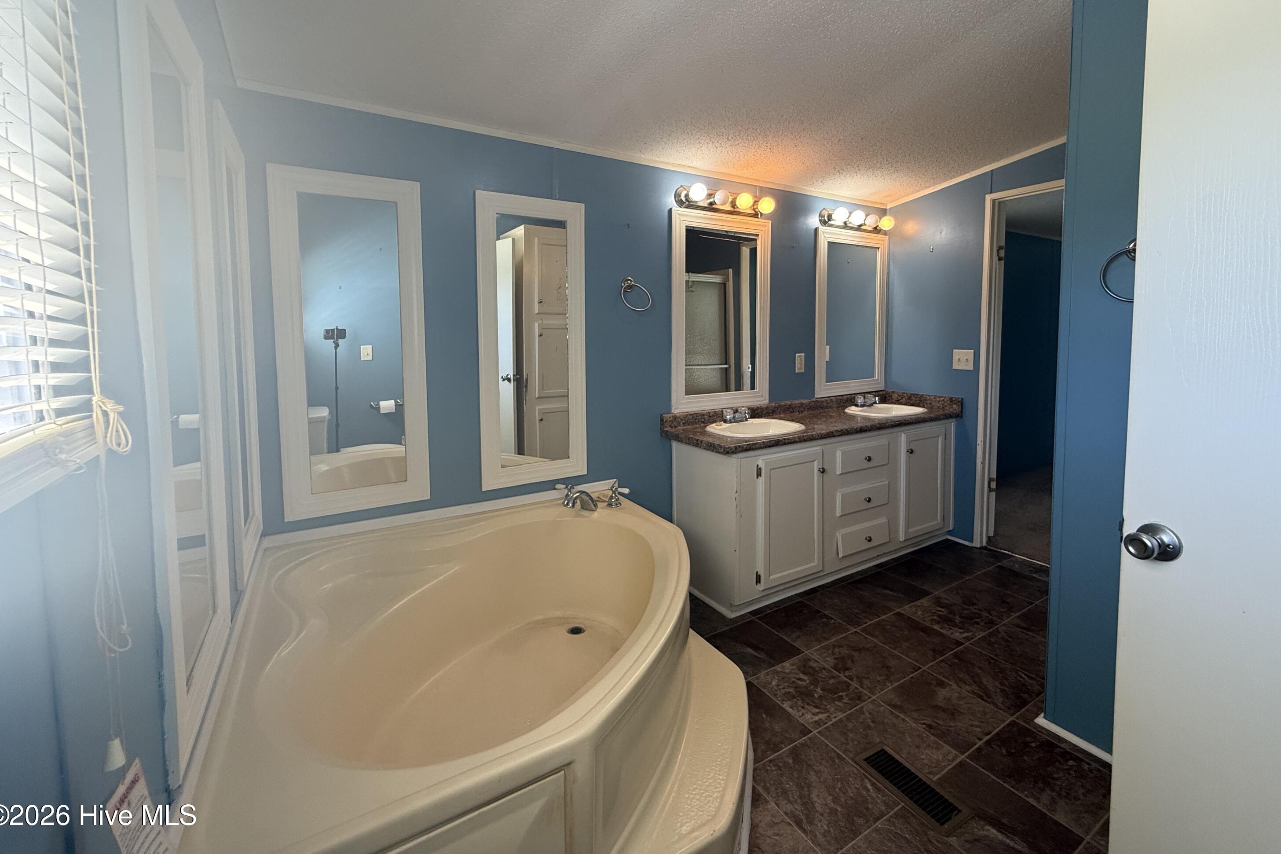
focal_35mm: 15
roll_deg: -0.8
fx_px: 534
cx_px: 646
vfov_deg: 76.9
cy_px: 366
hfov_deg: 100.4
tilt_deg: -2.4
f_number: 2.2
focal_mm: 2.22
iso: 160
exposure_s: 1/120
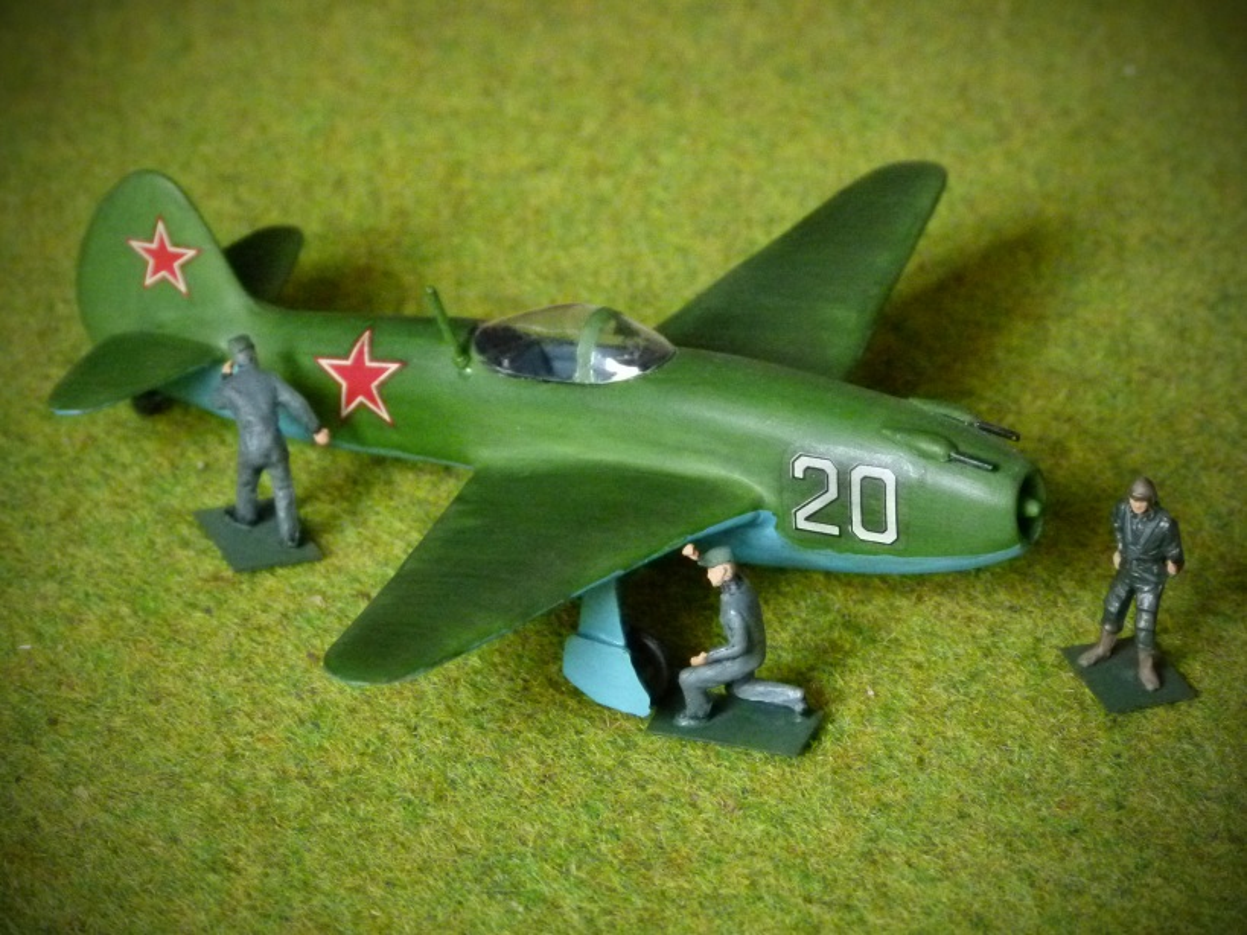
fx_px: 5259
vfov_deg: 10.2
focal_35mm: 146
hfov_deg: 13.5
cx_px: 624
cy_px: 468
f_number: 3.7
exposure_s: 1/60
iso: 800
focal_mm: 26.2
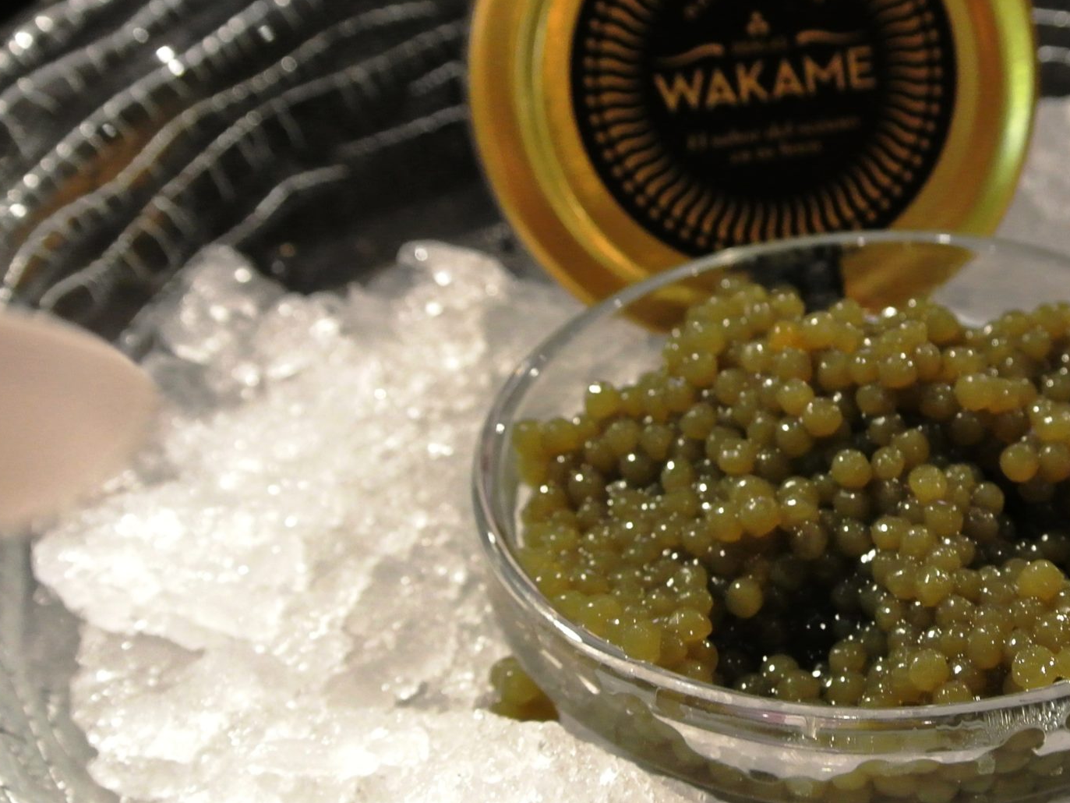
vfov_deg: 21.0
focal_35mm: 70
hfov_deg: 27.2
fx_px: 2164
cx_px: 874
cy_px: 476
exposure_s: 1/60
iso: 1100
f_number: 4
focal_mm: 14.5
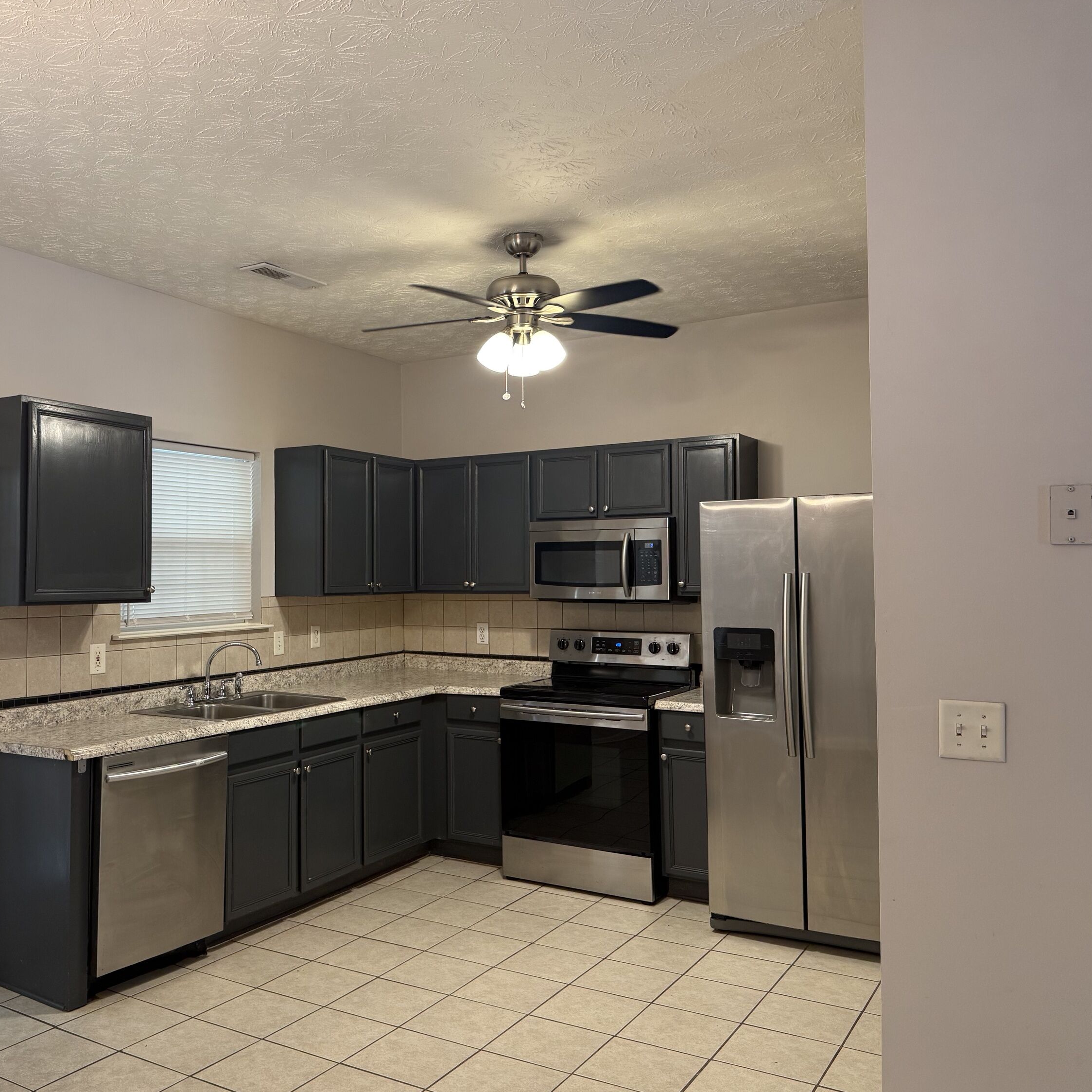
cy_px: 548
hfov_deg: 55.1
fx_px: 1035
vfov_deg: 55.6
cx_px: 420
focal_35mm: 29
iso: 160
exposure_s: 1/60
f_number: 1.78
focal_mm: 6.76
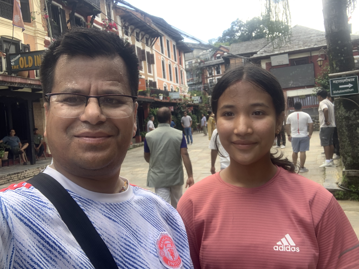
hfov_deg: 56.8
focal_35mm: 32
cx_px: 180
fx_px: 332
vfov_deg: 44.2
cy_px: 134
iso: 32
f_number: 2.2
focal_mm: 2.87
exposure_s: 1/121
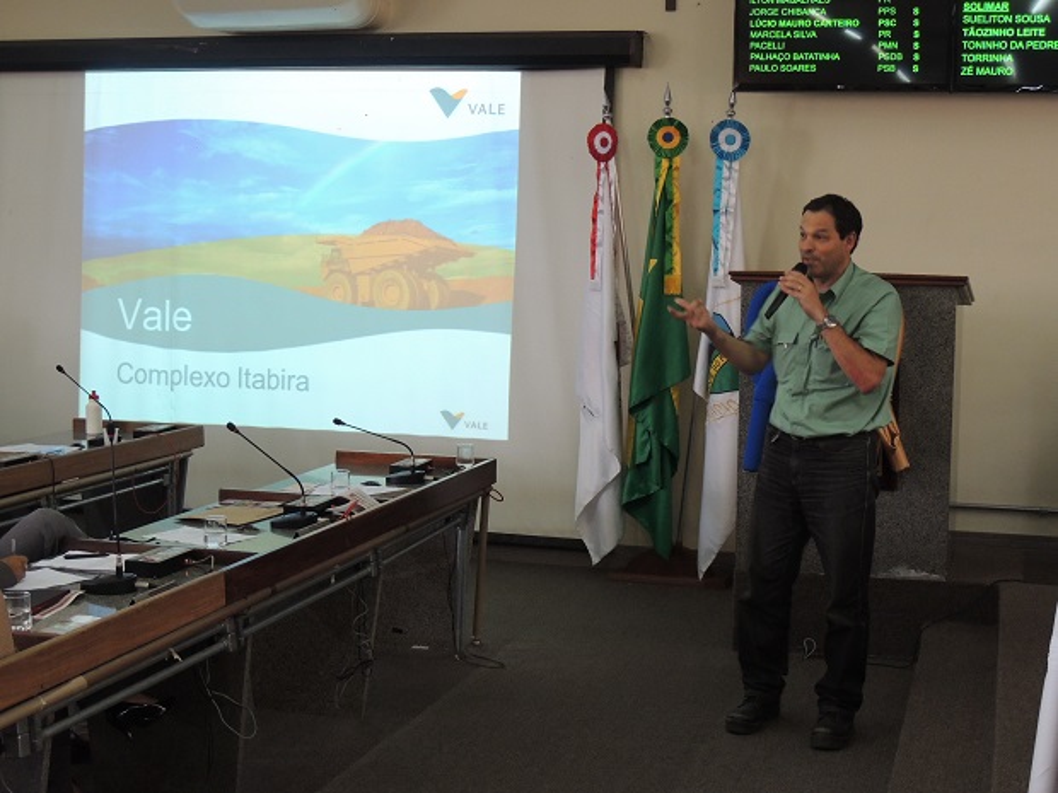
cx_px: 529
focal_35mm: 55
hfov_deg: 34.9
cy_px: 396
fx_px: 1681
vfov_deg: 26.6
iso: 400
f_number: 3.7
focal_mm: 9.8
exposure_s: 1/25
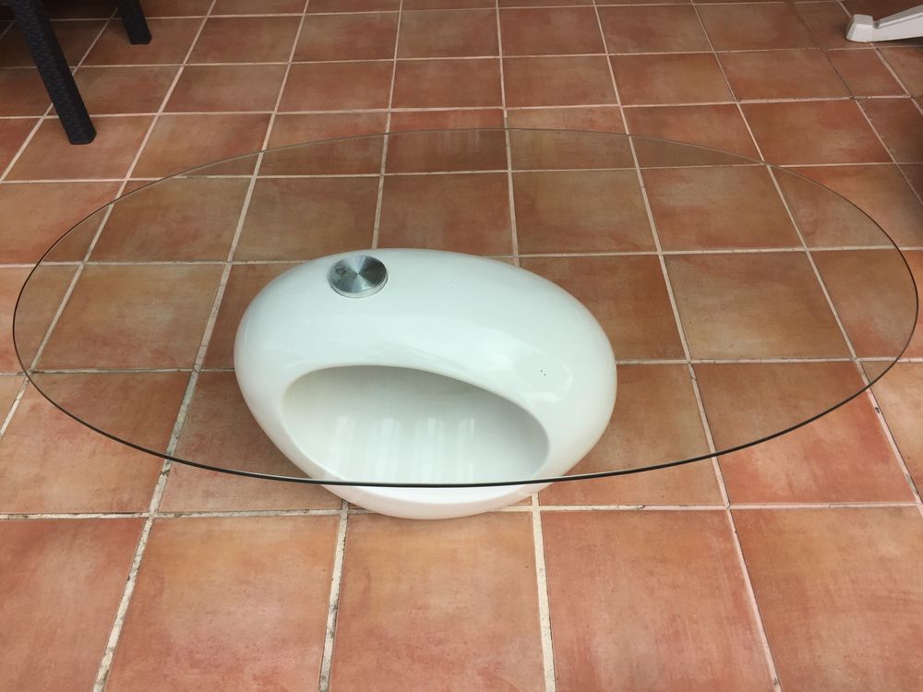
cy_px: 346
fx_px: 773
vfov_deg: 48.2
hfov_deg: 61.7
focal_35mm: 29
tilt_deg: -45.4
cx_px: 462
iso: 32
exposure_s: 1/1014
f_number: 2.2
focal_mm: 4.15
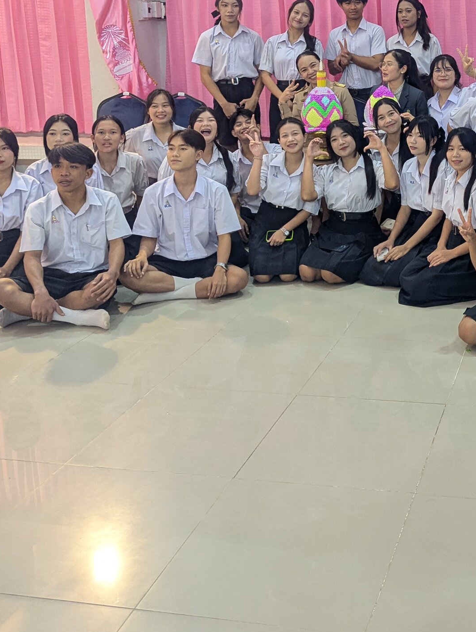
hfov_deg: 31.3
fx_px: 805
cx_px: 434
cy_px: 137
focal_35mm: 44
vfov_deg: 41.3
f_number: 1.85
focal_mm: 6.81
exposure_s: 1/100
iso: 295
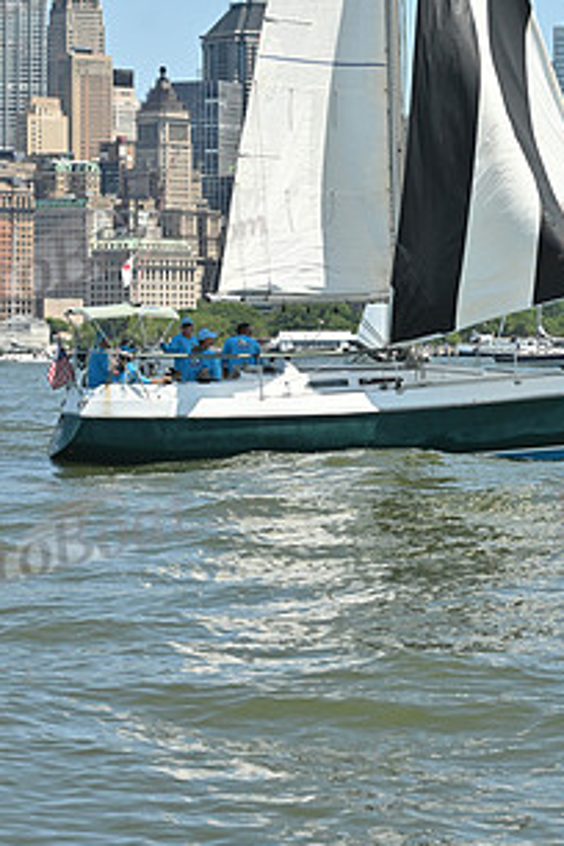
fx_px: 3337
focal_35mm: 142
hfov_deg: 9.6
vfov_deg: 14.3
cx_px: 411
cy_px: 83
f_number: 8
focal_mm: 75
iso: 320
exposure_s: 1/1600
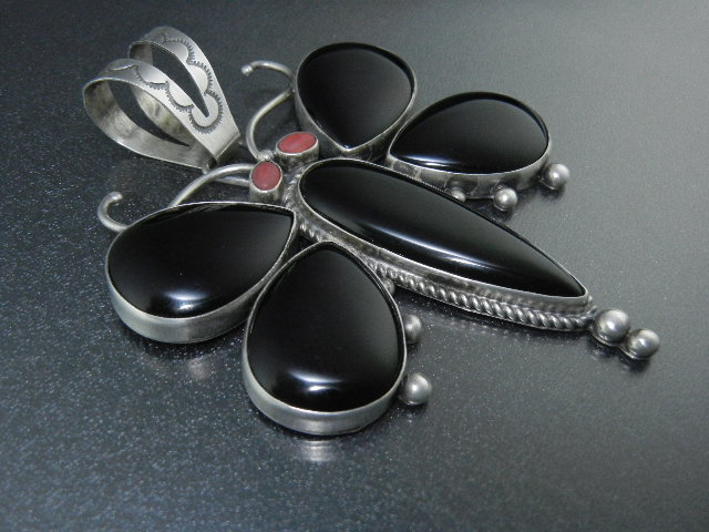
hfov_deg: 47.9
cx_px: 354
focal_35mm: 39
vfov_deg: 36.8
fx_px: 799
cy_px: 266
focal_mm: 7.1
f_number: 7.4
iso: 800
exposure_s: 1/30
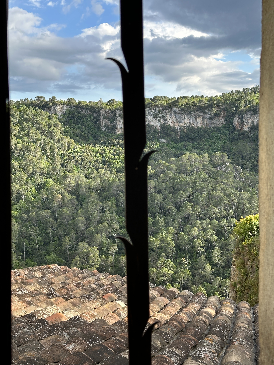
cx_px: 137
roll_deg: -0.7
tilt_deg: -3.4
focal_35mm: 48
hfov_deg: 30.3
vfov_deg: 39.7
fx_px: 507
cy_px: 182
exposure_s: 1/511
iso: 64
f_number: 1.78
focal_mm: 6.86
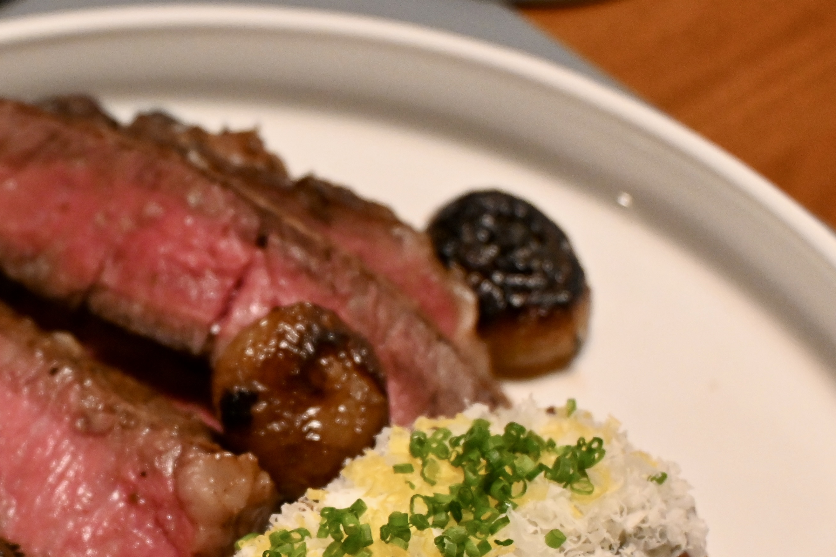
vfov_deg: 14.6
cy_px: 550
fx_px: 2138
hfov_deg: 21.8
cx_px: 128
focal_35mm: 92
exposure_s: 1/125
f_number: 4.8
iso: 2800
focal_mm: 29
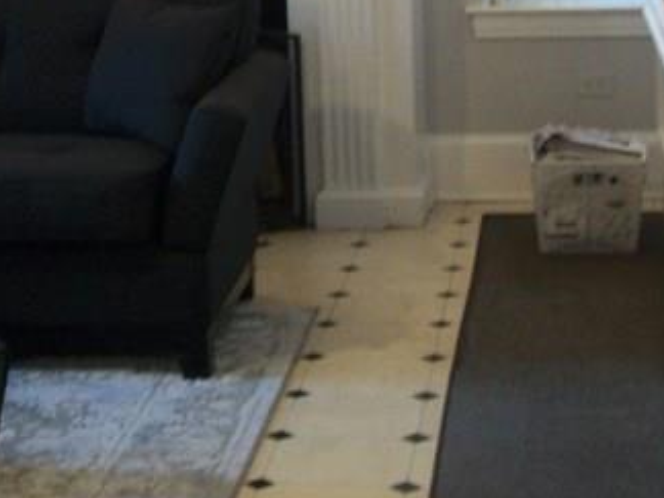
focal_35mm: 101
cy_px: -23
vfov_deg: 14.4
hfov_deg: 19.0
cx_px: 23
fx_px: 1937
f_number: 2.9
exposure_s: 1/13
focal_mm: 5.7
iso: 160
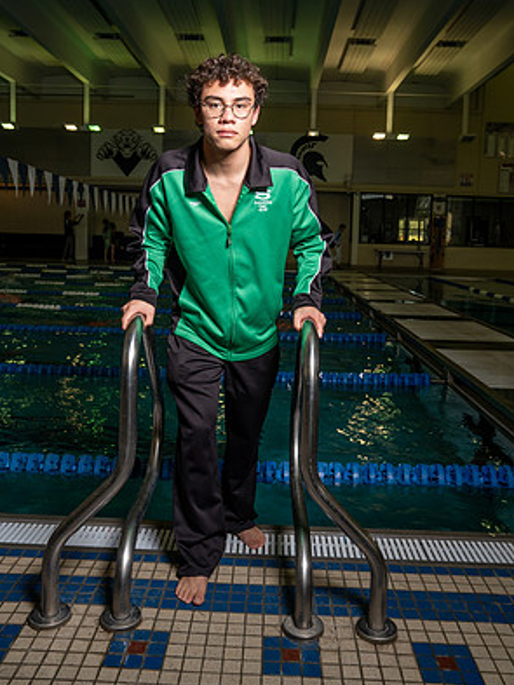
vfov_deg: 55.2
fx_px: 653
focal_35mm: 33
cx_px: 256
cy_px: 305
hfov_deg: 43.0
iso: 800
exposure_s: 1/250
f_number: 8
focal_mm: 30
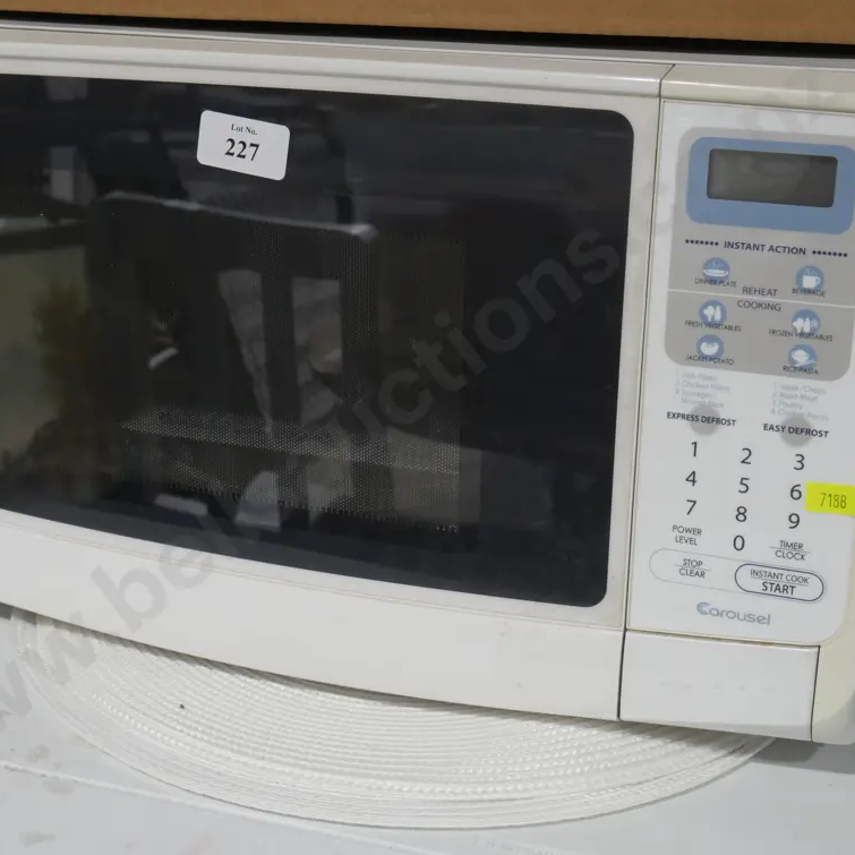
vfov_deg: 28.6
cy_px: 425
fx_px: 1677
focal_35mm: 60
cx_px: 366
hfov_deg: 28.6
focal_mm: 25
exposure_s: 1/60
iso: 1250
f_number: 7.1
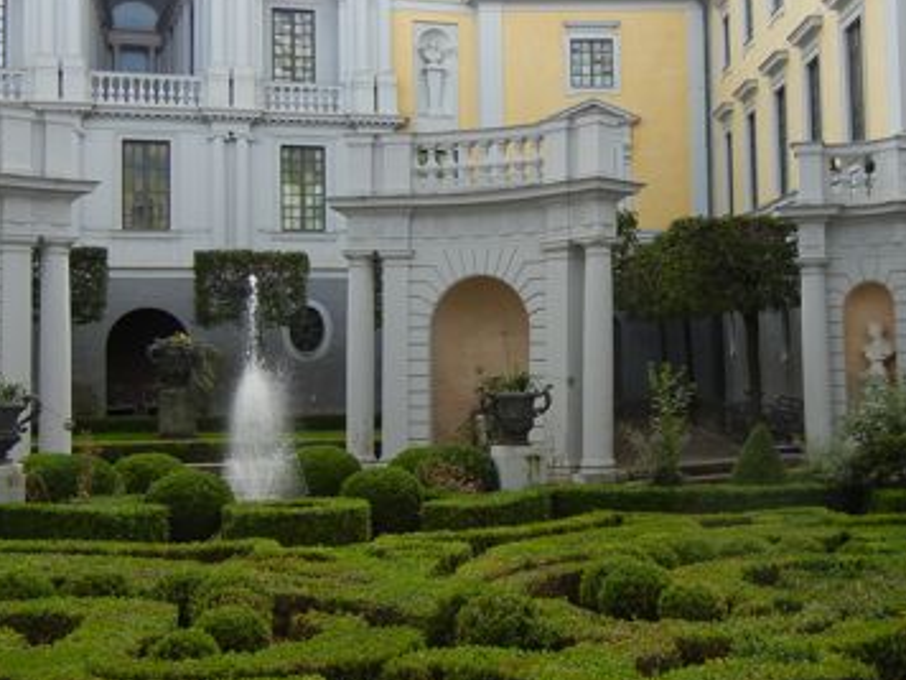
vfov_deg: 27.0
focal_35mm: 54
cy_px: 270
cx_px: 580
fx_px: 1413
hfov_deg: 35.3
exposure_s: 1/163
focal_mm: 5.4
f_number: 3.5
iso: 160
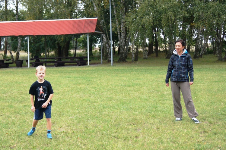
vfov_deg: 16.6
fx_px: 514
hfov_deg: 24.8
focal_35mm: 82
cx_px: 97
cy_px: 84
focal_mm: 40
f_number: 5
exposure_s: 1/1250
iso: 1600
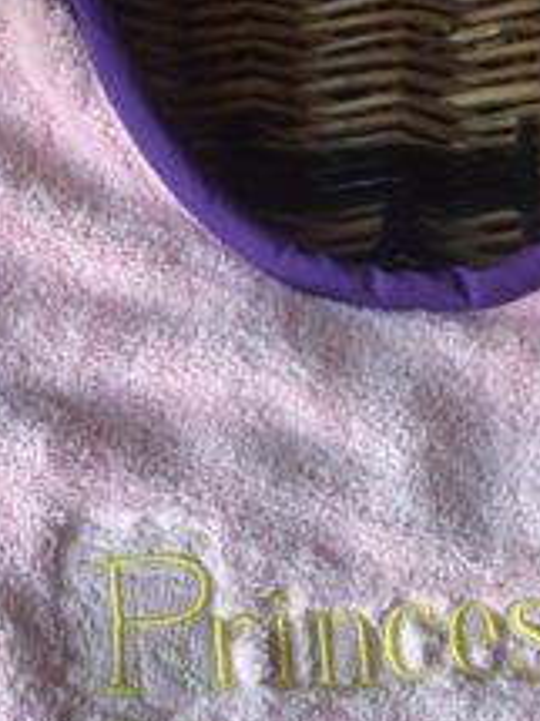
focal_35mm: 54
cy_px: 661
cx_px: 413
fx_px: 1124
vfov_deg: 33.5
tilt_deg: -71.0
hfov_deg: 26.6
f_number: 2.2
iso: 25
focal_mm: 4.15
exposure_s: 1/33
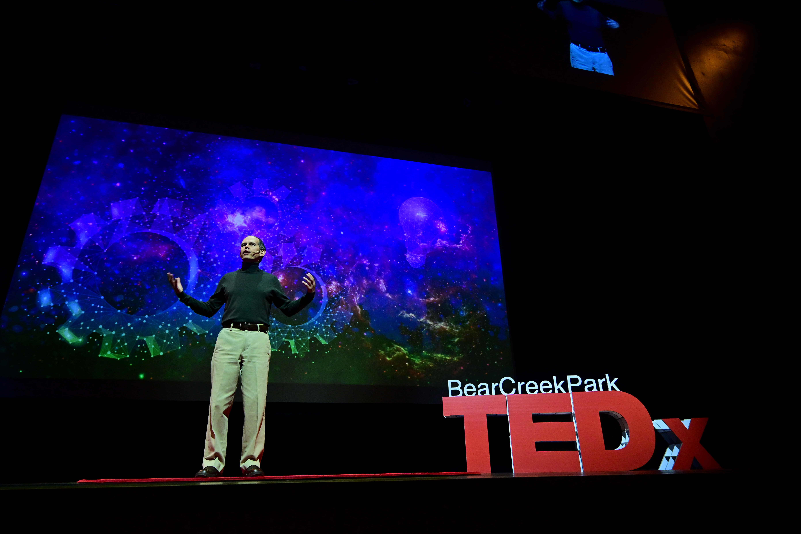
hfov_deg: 81.2
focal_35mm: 21
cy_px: 267
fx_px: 467
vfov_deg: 59.5
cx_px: 400
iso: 1600
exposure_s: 1/250
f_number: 4
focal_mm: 14
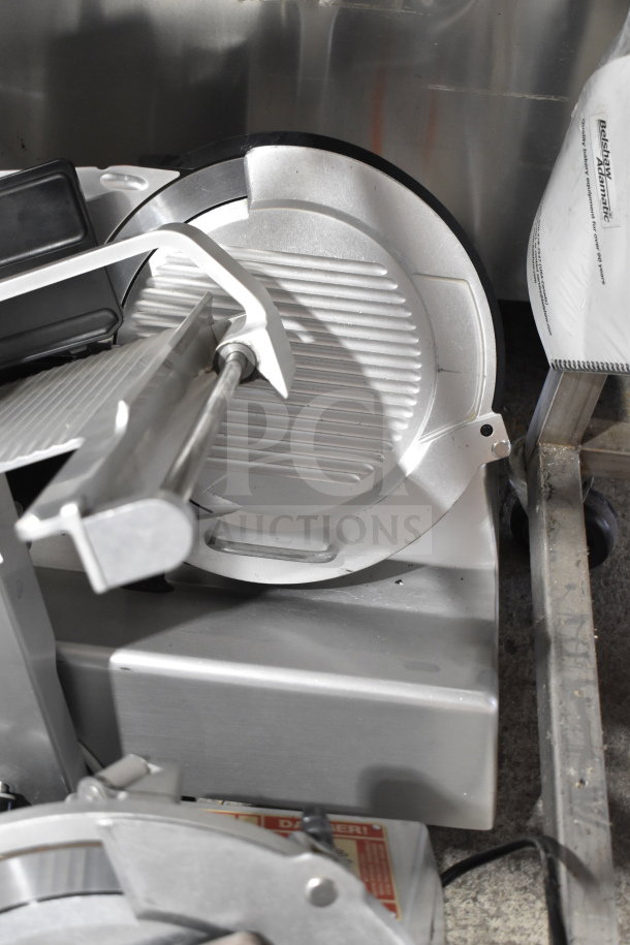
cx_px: 315
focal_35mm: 46
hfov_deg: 28.9
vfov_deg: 42.3
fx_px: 1221
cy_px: 472
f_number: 4.2
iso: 2000
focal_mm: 31
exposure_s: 1/50
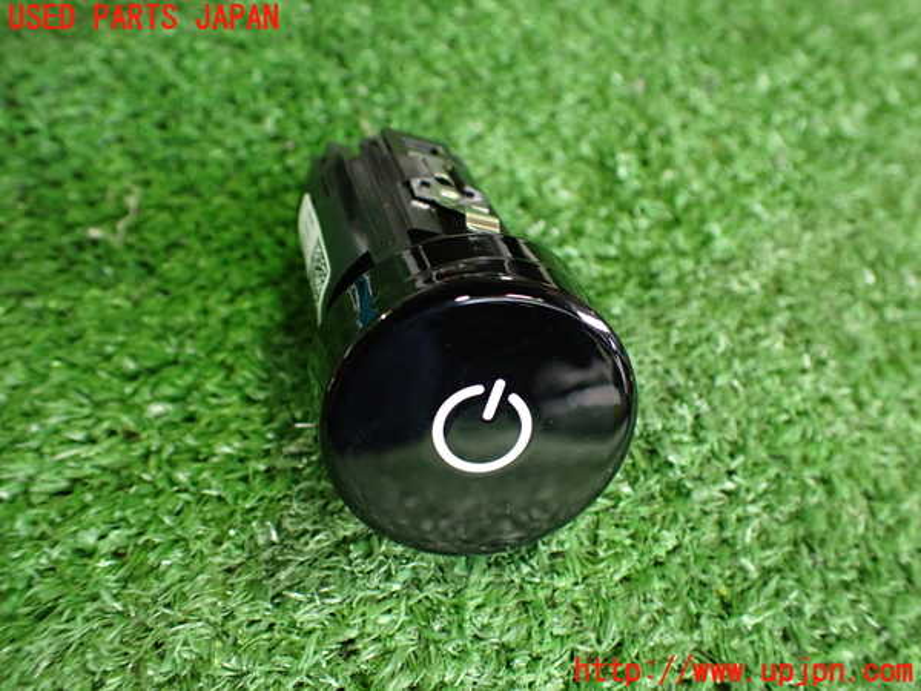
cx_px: 460
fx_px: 798
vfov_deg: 46.8
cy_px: 346
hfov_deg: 60.0
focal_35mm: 30
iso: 800
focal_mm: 5.4
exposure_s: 1/60
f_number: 2.3
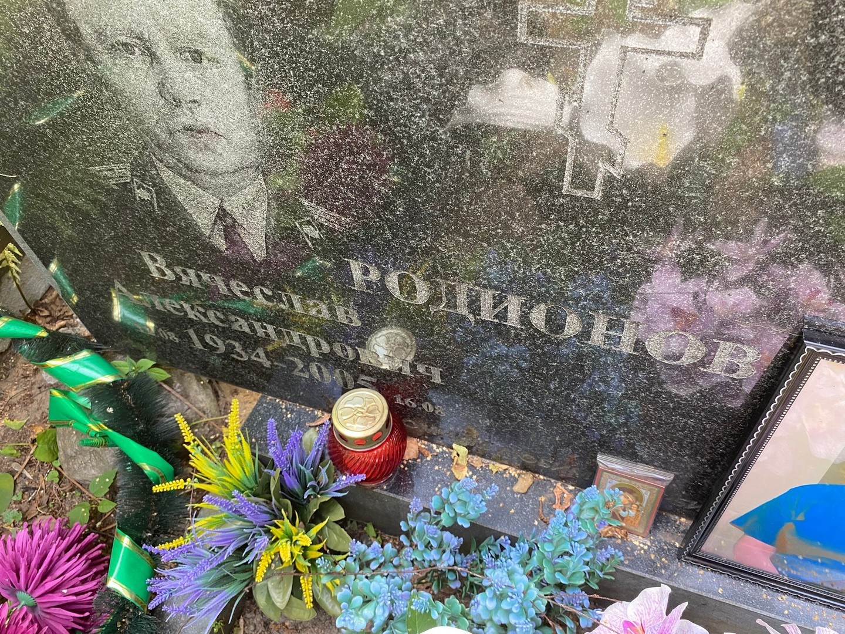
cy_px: 317
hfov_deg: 67.3
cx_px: 422
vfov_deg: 53.1
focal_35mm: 26
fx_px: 635
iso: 125
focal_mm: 4.25
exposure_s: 1/63
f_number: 1.8
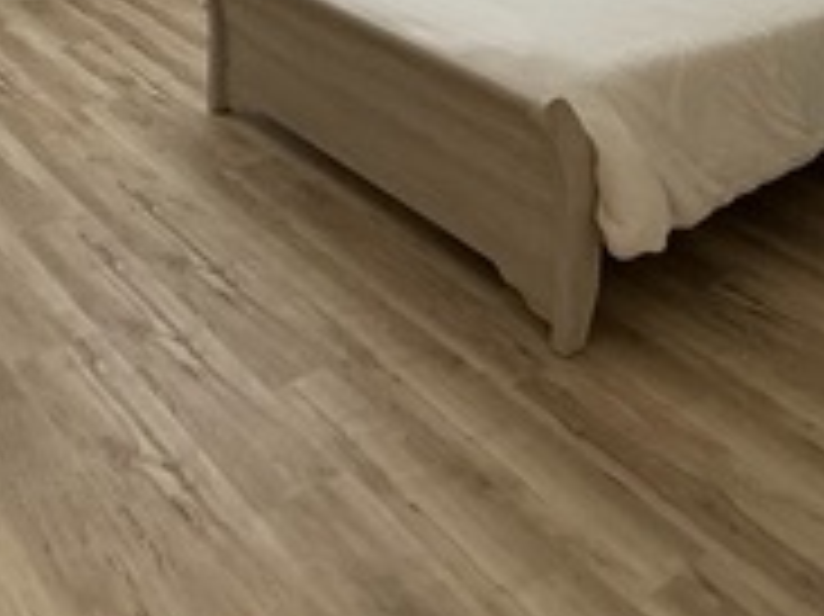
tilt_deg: -6.4
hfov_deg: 37.2
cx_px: 538
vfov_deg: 24.5
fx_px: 1213
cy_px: -207
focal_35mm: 51
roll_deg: -2.6
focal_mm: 2.22
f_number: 2.2
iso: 320
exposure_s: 1/60
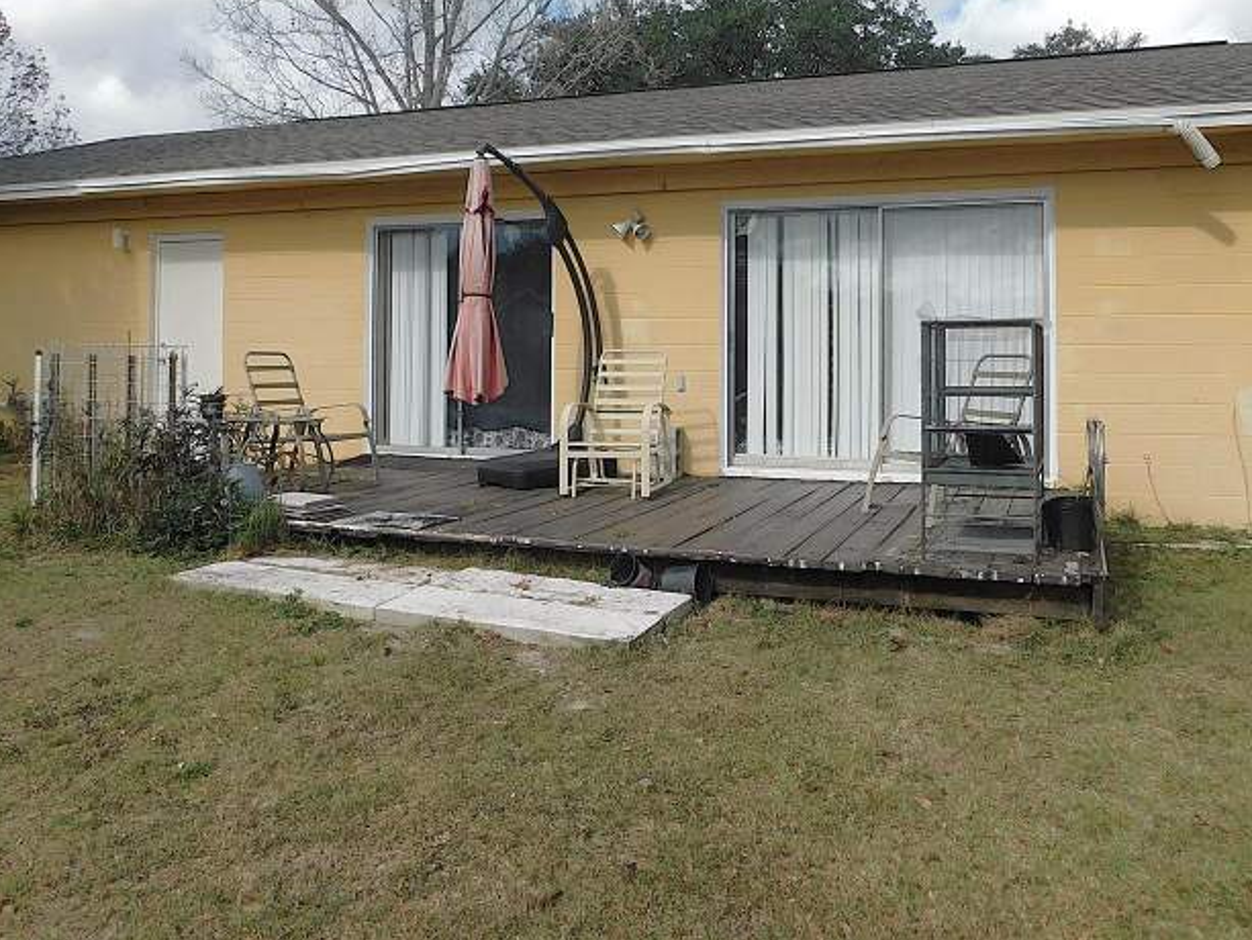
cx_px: 670
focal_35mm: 30
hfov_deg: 59.9
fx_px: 1085
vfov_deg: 46.2
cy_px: 329
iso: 125
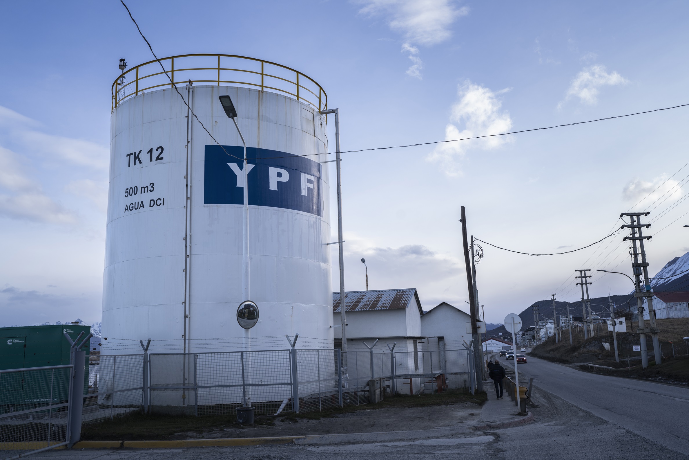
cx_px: 344
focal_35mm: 35
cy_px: 230
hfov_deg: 54.4
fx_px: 670
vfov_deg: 37.9
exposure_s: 1/125
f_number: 6.3
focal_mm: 35
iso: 100
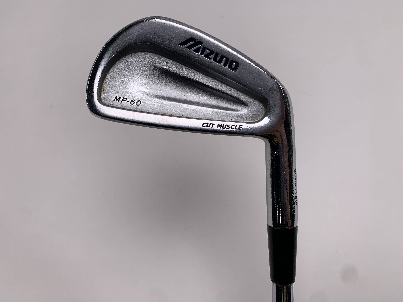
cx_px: 202
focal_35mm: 26
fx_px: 303
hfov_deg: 67.3
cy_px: 151
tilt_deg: -60.9
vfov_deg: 53.1
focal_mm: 4.25
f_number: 1.8
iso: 25
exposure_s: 1/446
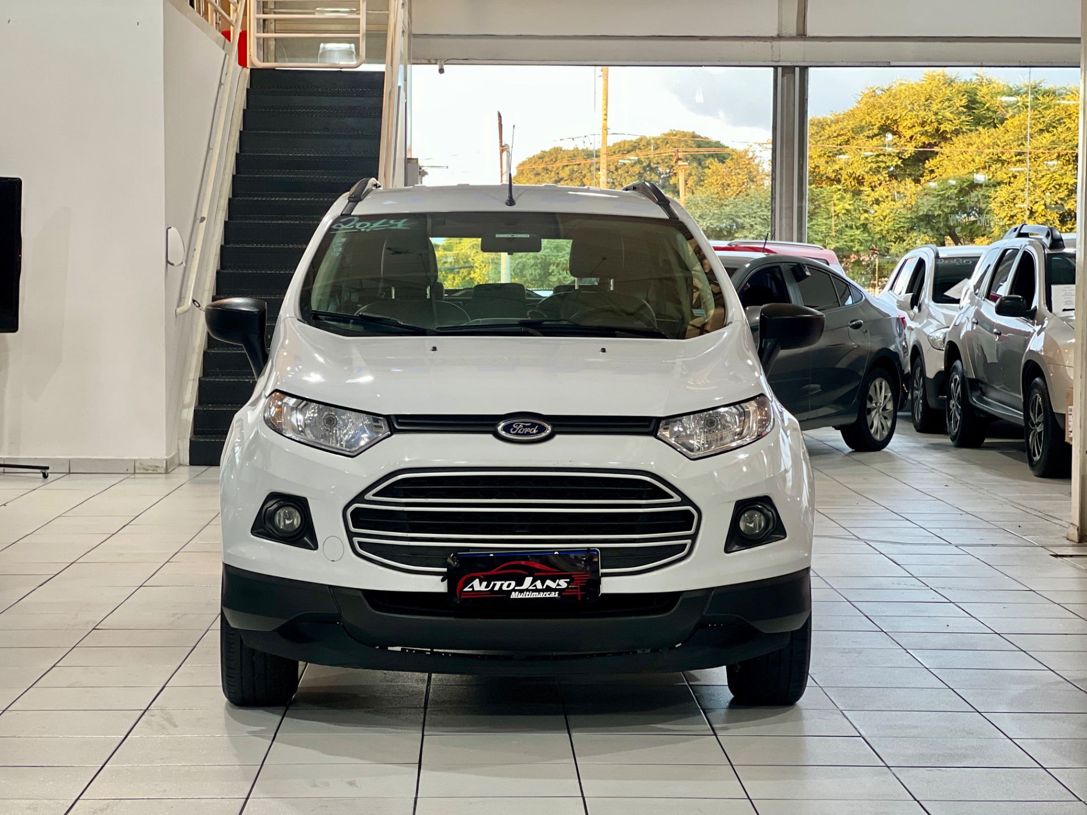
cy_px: 408
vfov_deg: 19.1
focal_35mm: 77
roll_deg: -0.7
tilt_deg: -3.4
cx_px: 544
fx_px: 2418
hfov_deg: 25.3
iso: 160
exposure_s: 1/40
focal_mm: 9
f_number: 2.8
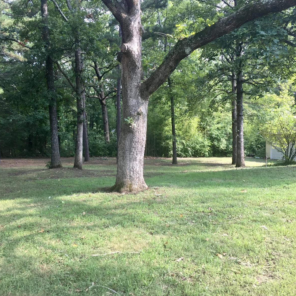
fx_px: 339
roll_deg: -0.8
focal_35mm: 35
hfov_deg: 47.1
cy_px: 150
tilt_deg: -3.5
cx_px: 127
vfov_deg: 47.2
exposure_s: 1/120
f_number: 2.2
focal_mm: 4.15
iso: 40
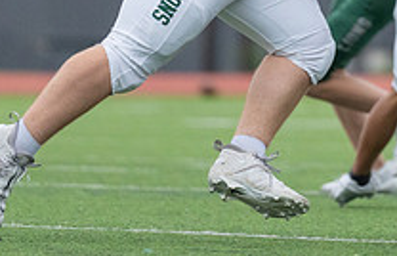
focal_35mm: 710
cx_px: 445
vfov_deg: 1.9
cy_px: -137
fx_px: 7749
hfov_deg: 2.9
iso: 2500
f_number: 2.8
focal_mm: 200
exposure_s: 1/1250
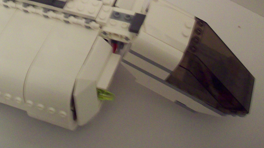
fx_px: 504
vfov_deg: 16.2
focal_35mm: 72
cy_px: -20
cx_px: 81
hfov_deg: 29.1
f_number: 2.8
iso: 160
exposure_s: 1/10.4
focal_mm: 6.2
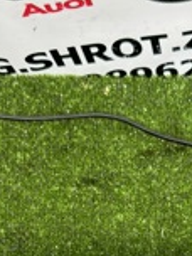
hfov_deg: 19.3
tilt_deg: -73.9
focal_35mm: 76
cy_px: 290
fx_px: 562
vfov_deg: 23.8
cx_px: 143
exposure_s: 1/100
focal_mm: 6.76
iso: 100
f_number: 1.78
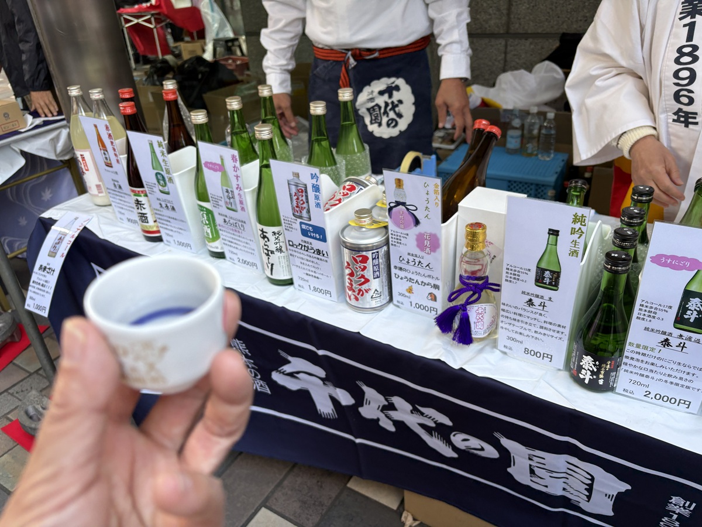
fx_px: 527
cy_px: 264
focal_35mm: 26
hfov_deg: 67.3
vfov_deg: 53.1
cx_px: 351
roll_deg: +5.7
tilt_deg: -29.2
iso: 50
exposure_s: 1/100
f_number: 1.6
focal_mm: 5.96
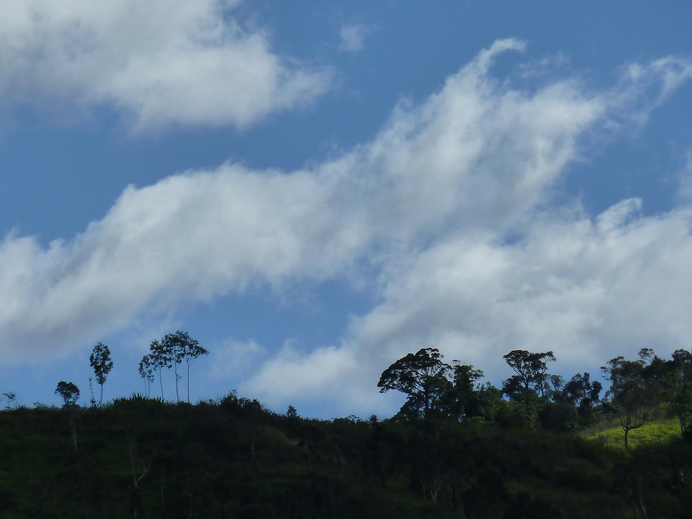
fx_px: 7976
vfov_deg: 3.7
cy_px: 260
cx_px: 346
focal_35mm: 399
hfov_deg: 5.0
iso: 125
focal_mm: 49.2
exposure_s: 1/1000
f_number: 5.6
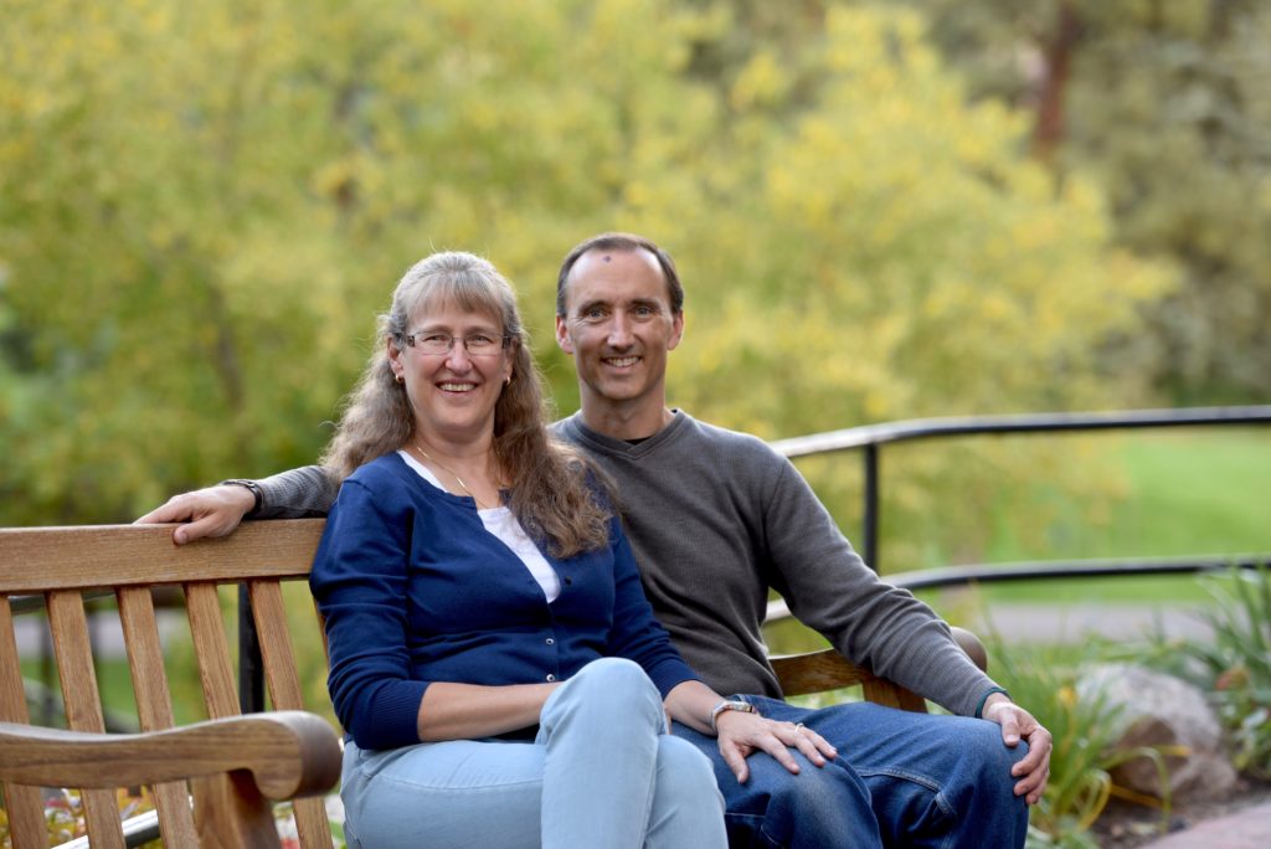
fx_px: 4239
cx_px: 636
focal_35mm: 120
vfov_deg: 11.4
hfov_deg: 17.1
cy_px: 424
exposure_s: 1/250
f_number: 3.2
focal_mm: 120
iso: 400
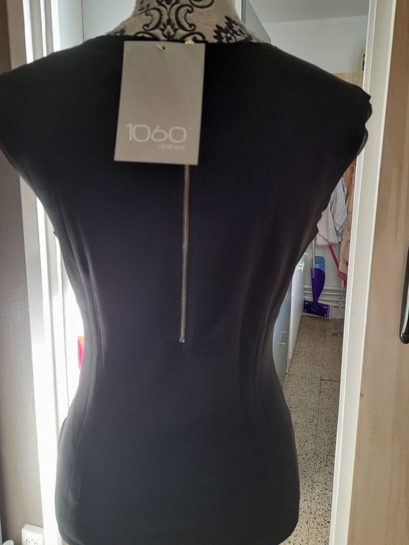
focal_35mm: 29
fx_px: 457
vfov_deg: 61.6
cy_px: 260
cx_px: 204
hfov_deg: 48.2
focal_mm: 4.6
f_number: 2
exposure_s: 1/50
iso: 100
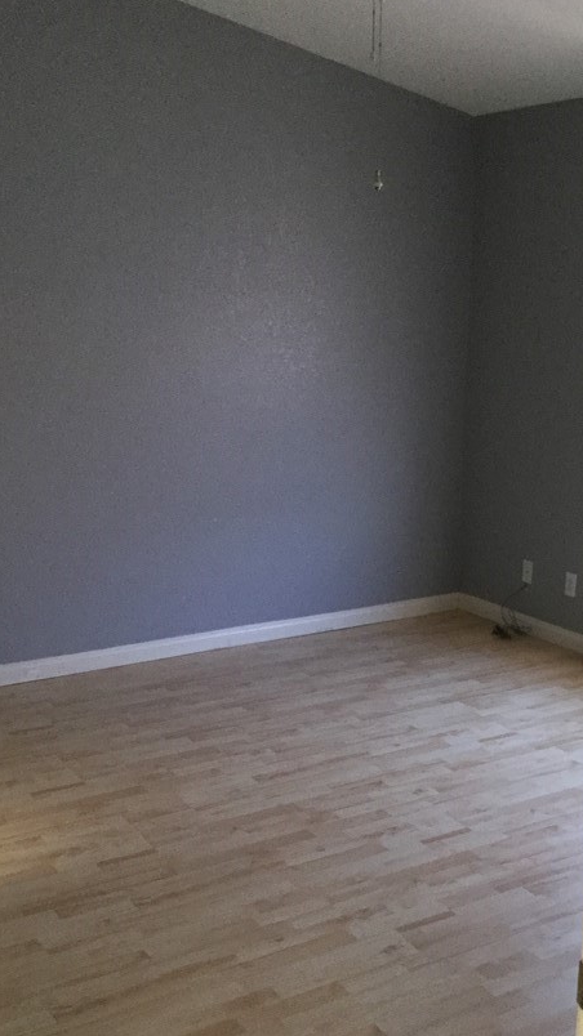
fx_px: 1182
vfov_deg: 47.1
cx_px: 346
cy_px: 626
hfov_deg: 27.6
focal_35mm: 43
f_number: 2.4
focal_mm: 3.3
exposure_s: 1/30
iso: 160
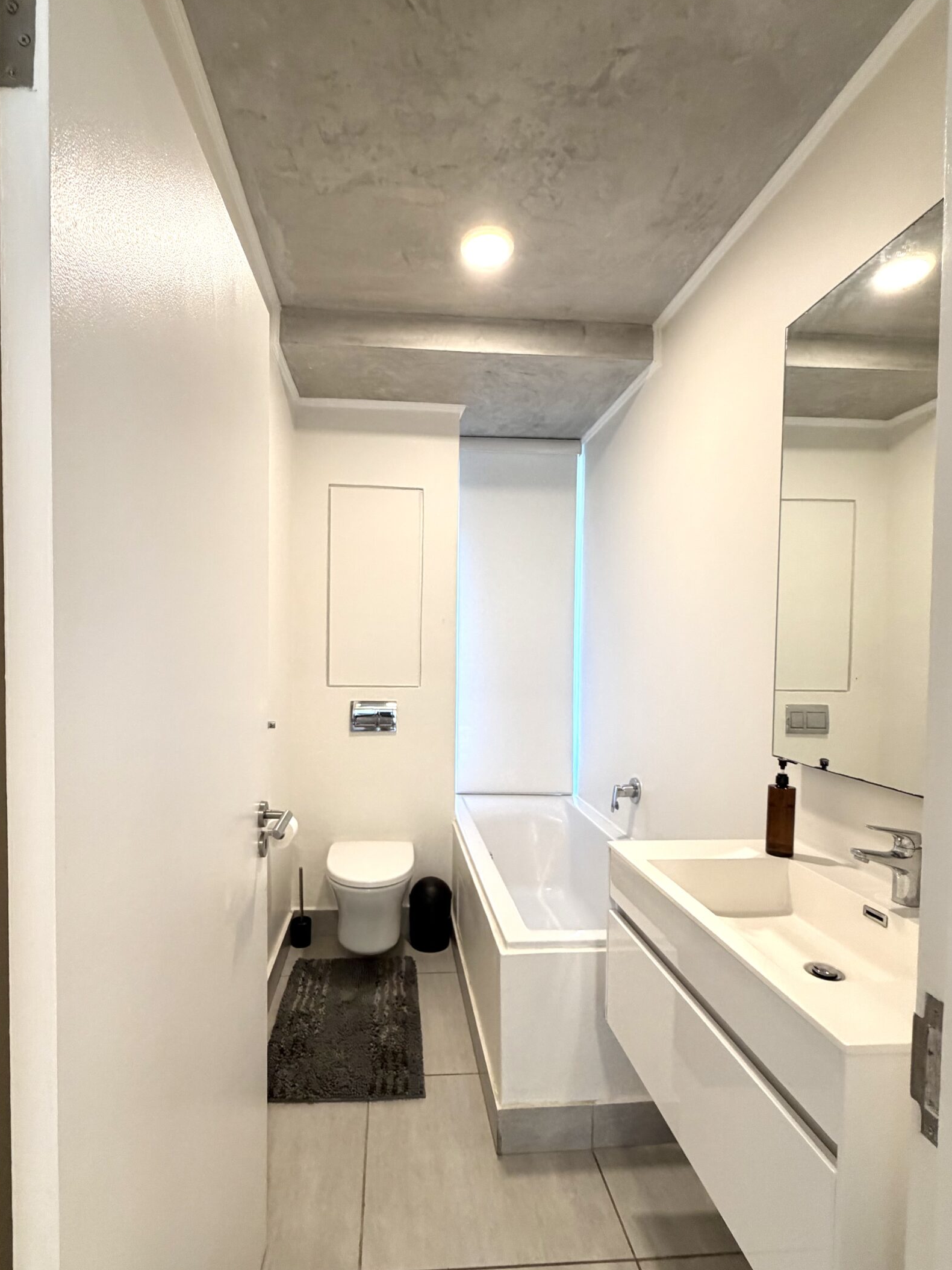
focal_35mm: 17
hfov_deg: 74.6
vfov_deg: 90.9
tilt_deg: -2.6
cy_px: 676
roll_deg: -0.8
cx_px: 435
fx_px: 623
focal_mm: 2.22
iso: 250
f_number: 2.2
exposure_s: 1/100
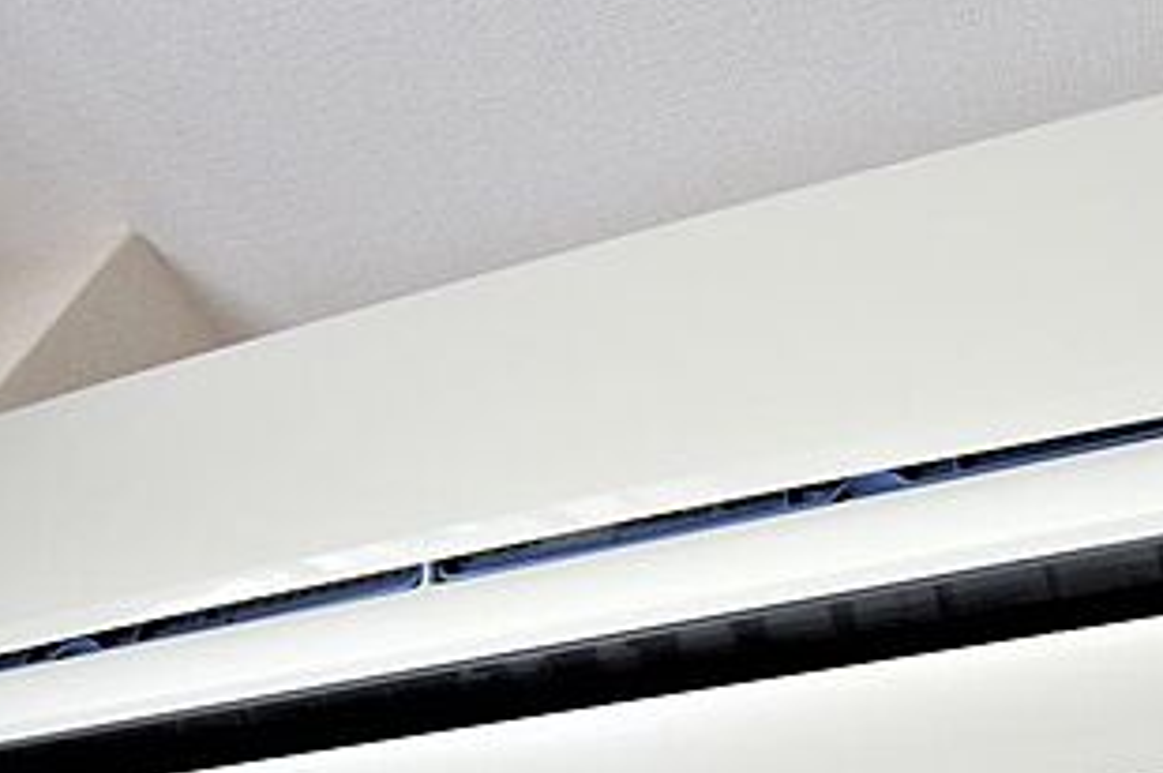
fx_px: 1000
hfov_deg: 58.0
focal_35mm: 31
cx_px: 837
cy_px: 559
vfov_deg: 41.3
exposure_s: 1/60
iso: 100
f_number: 5
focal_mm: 10
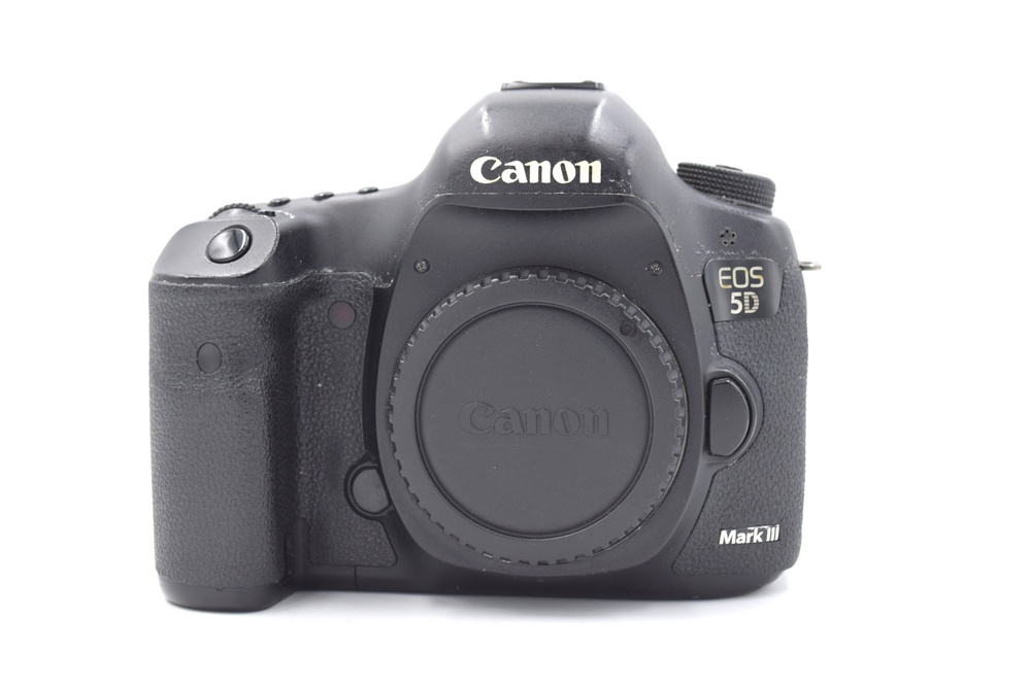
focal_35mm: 60
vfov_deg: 22.7
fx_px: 1716
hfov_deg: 33.4
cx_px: 514
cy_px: 344
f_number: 7.1
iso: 400
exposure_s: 1/125
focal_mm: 40
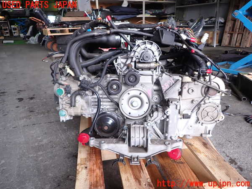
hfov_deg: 69.4
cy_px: 94
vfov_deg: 54.9
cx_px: 126
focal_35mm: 25
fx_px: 182
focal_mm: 4.5
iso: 100
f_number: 2
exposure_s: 1/100
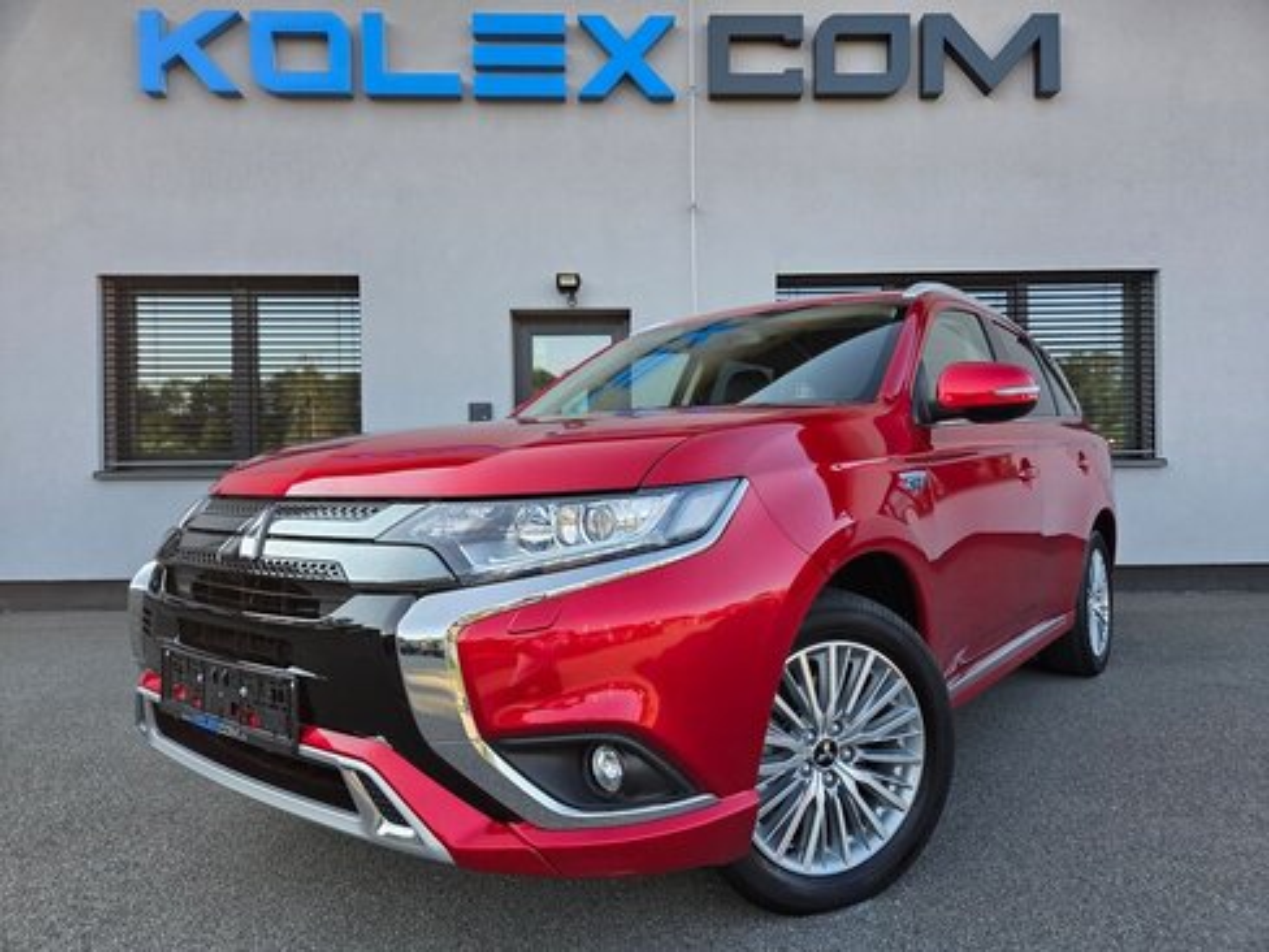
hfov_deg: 73.9
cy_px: 476
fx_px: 843
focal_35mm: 23
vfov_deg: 58.9
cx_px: 634
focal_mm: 5.4
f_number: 1.8
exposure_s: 1/550
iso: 80
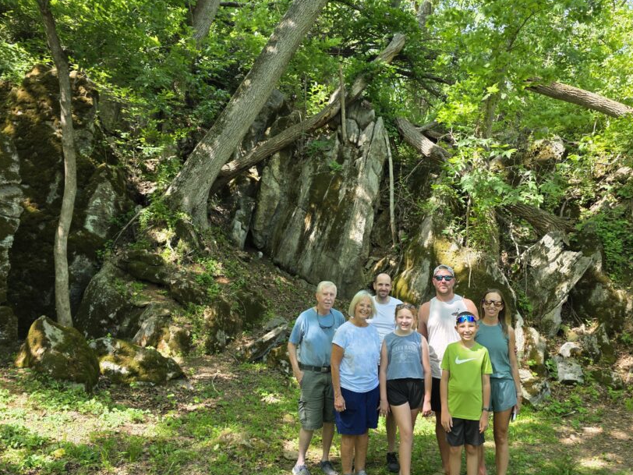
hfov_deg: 61.3
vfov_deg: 48.2
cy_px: 252
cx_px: 367
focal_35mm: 29
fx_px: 530
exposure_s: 1/180
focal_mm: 6.3
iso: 80
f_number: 1.7
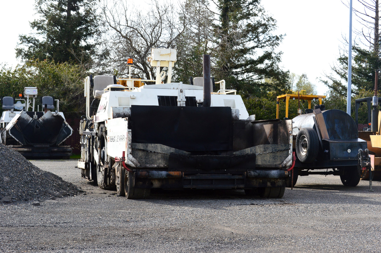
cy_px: 126
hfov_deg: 24.6
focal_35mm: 82
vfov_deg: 16.5
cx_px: 190
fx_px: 872
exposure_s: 1/250
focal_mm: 55
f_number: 10
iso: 400
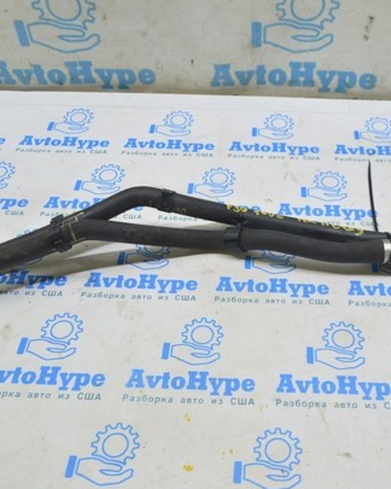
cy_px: 235
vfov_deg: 45.8
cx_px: 247
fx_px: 579
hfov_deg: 37.1
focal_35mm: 40
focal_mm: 18
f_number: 5.6
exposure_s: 1/20
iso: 400
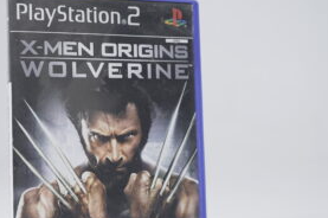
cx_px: 108
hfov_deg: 33.7
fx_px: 537
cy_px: 121
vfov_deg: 22.9
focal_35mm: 59
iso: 100
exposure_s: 1/5
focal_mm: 32
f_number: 5
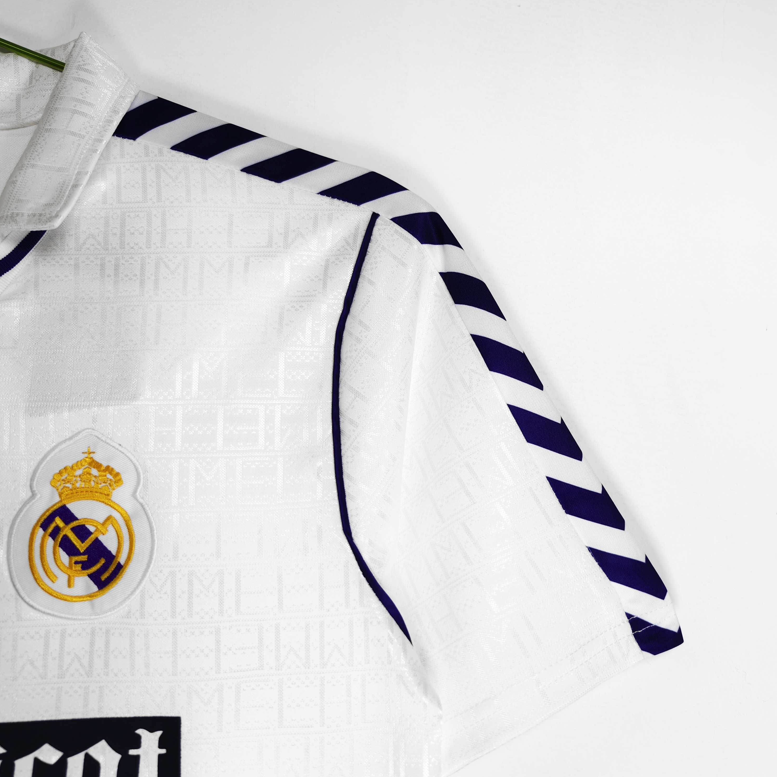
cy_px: 383
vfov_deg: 57.3
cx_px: 499
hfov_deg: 56.4
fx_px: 711
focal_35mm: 28
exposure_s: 1/100
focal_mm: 8.67
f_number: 1.75
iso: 62
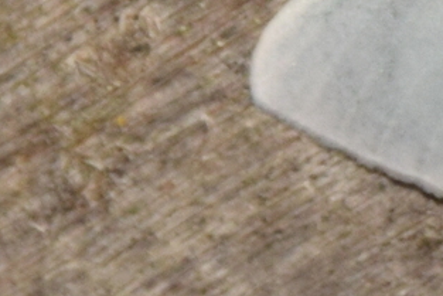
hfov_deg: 3.2
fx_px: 7928
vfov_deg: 2.1
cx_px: 644
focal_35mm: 644
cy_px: 17
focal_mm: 140
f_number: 14
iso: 400
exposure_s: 1/200
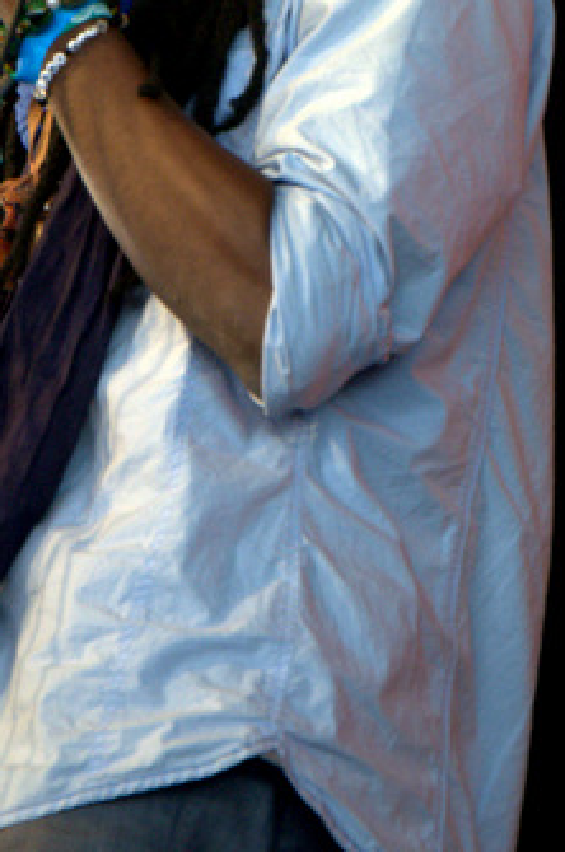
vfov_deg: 6.9
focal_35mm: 297
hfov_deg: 4.6
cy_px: 201
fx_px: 7020
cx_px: 132
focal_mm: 92
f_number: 5.6
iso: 2500
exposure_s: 1/125
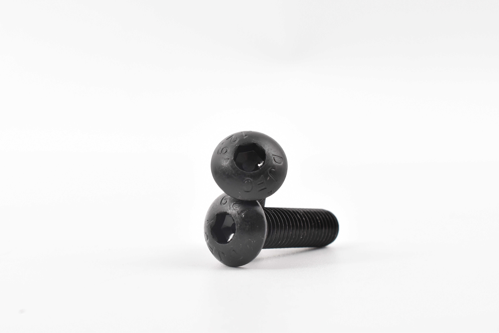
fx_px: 956
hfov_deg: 29.2
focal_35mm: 69
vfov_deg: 19.7
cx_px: 250
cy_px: 166
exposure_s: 1/100
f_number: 16
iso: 900
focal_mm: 46
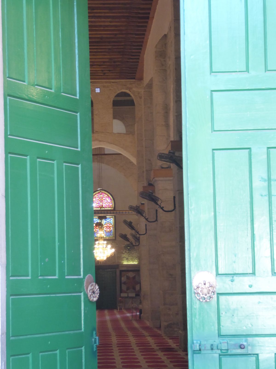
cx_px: 138
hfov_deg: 11.7
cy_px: 184
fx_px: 1350
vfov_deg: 15.5
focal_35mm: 127
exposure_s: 1/15
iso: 400
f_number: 5.1
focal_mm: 20.6
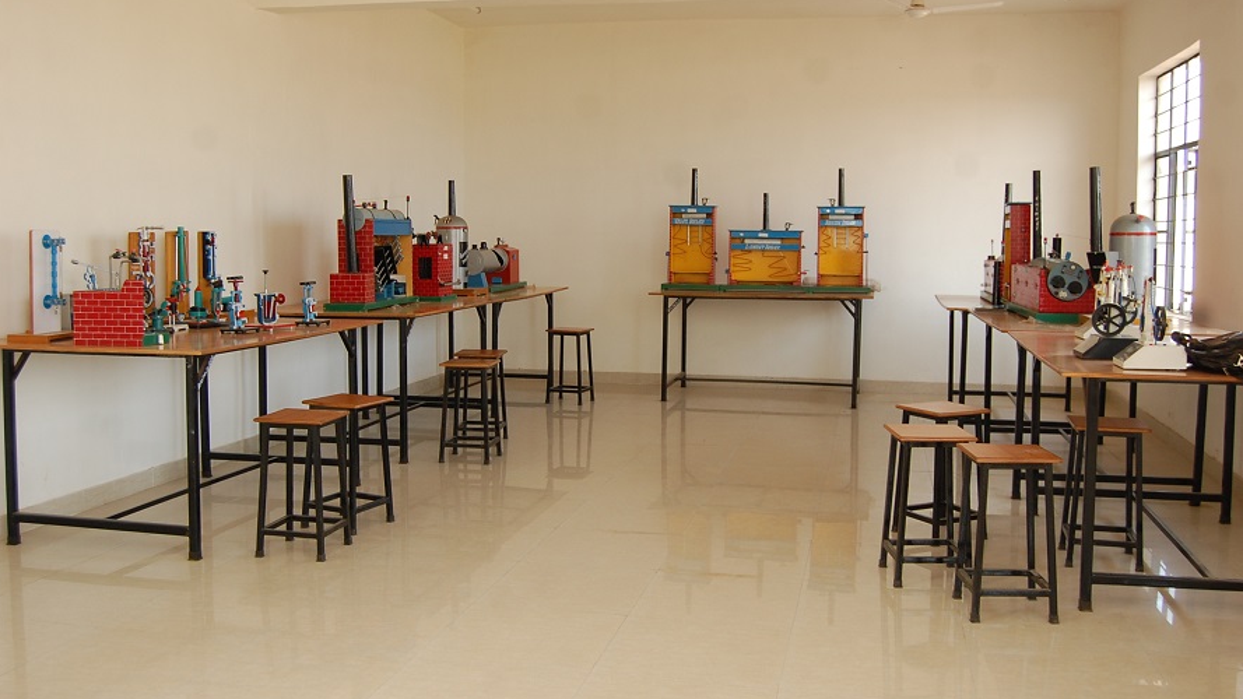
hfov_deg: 56.6
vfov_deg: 33.7
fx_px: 1154
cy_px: 322
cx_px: 619
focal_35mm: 35
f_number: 5
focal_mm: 22
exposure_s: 1/100
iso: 400
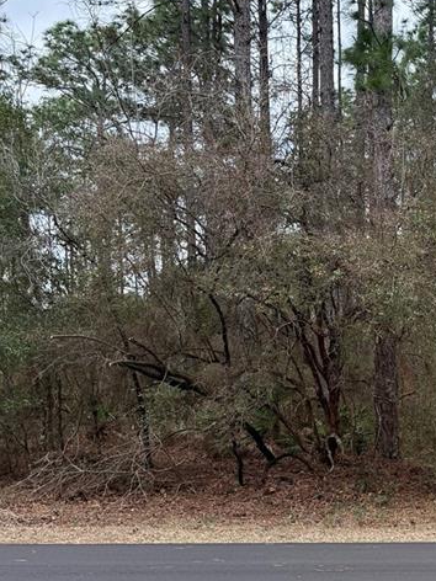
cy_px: 464
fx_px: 1024
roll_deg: -0.6
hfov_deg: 22.1
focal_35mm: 61
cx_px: 533
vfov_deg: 30.9
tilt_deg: -3.1
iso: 100
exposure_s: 1/445
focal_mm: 6.76
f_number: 1.78
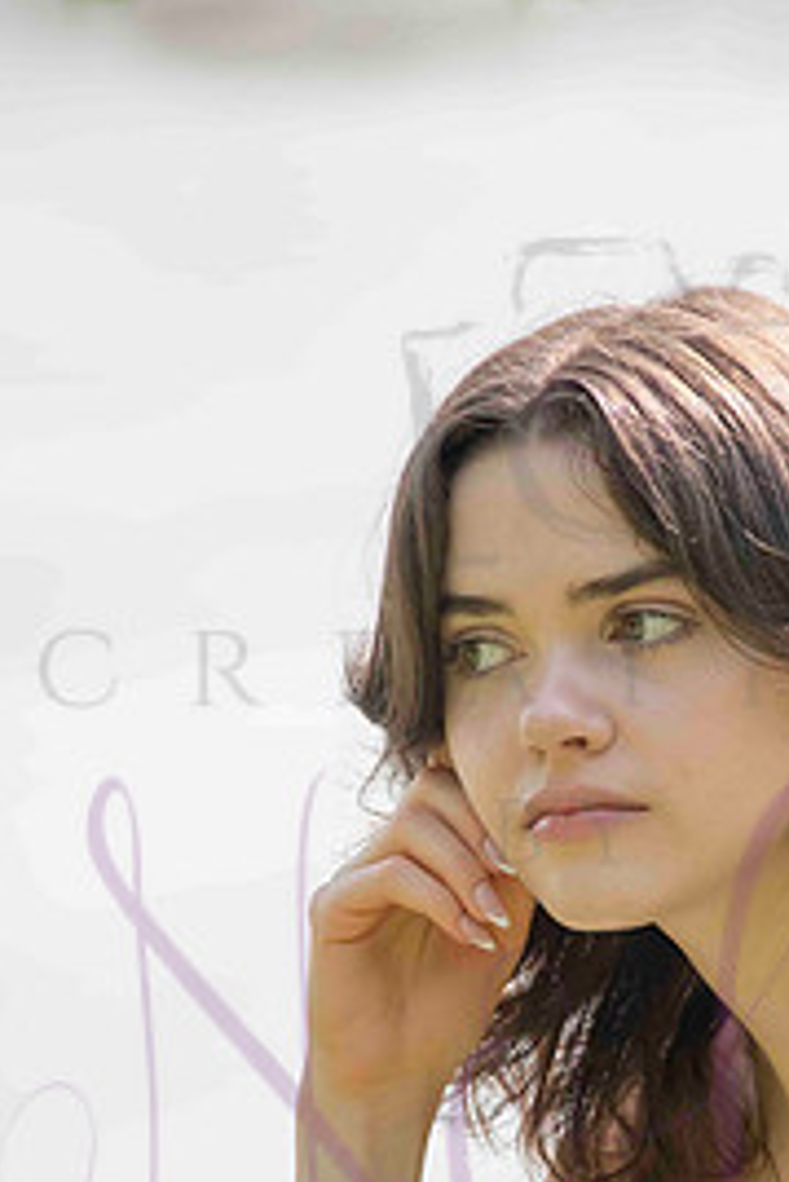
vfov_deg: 6.1
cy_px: 825
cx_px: 626
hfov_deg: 4.1
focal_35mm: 336
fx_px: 11031
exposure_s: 1/320
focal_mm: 200
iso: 400
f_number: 8
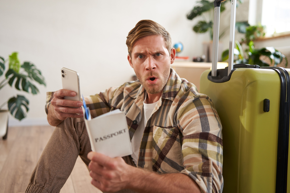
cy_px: 96
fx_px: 282
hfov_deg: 54.4
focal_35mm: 35
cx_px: 145
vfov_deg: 37.9
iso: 250
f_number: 2
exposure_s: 1/100
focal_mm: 35
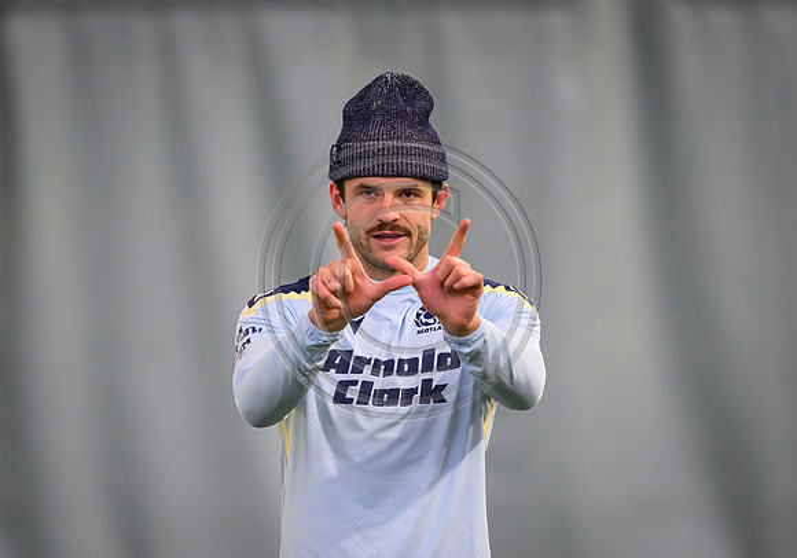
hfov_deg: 2.8
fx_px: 16161
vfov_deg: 2.0
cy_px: 426
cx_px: 381
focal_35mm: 719
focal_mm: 400
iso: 5000
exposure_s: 1/1250
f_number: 3.2
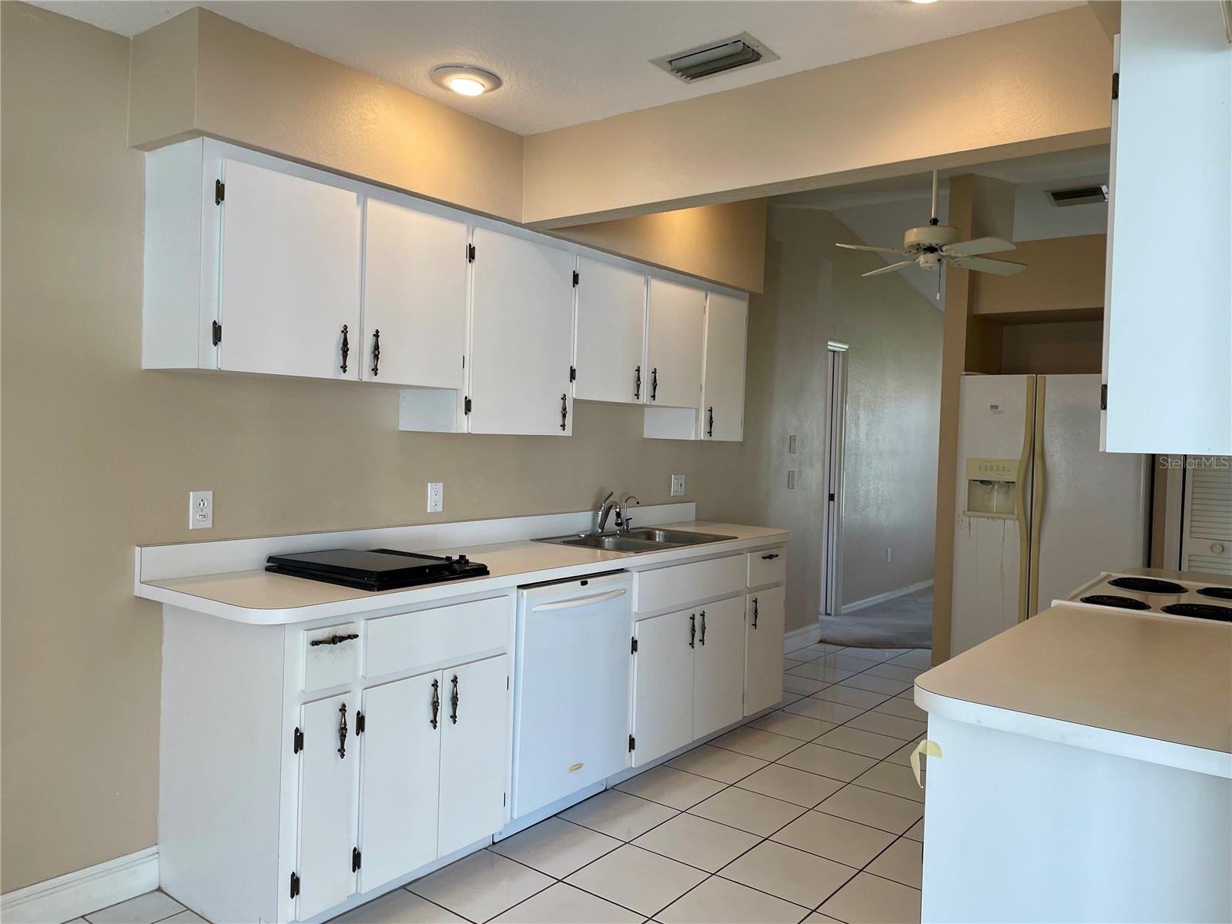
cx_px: 616
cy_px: 462
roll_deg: -1.7
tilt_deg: -1.1
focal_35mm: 26
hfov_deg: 67.3
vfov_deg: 53.1
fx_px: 925
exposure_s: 1/120
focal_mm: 4.2
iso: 40
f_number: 1.6
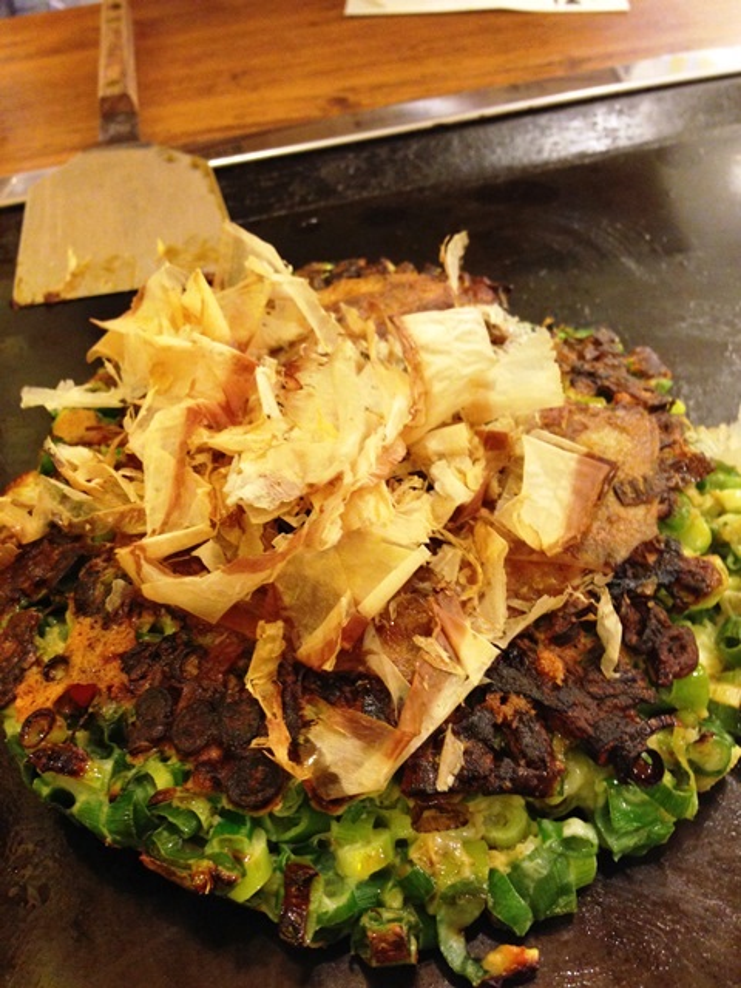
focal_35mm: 33
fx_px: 942
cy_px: 494
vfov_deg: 55.4
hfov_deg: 42.9
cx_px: 370
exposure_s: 1/20
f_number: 2.4
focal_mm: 4.12
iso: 200
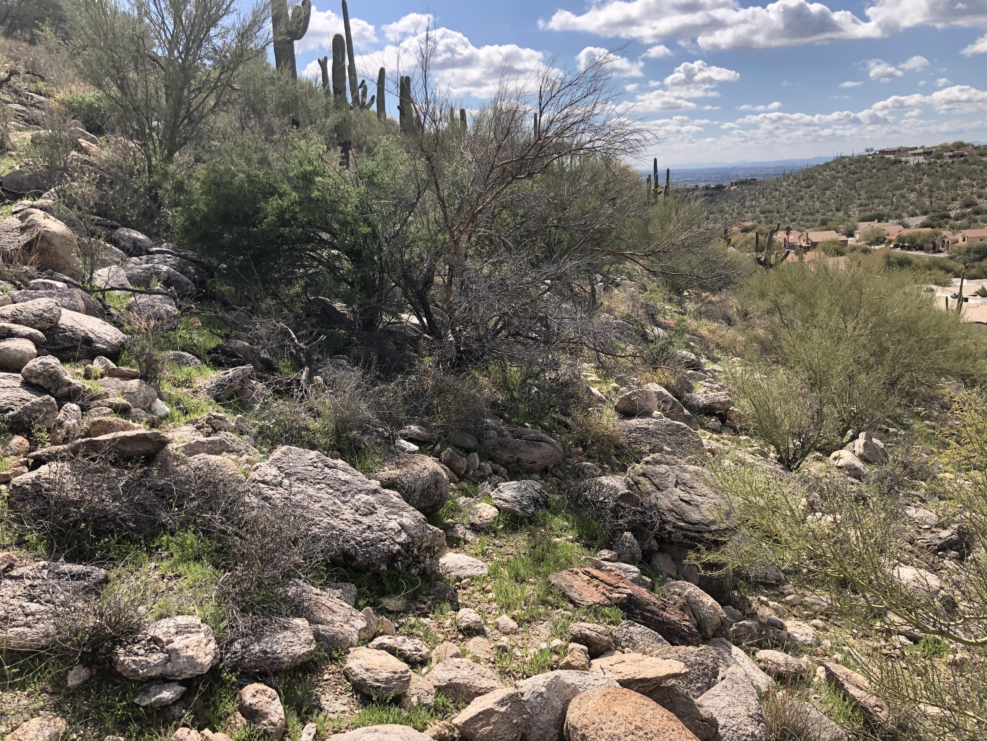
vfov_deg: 49.7
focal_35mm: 28
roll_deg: +3.8
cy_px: 370
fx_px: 798
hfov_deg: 63.4
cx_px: 494
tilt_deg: -11.9
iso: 20
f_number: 1.8
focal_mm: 4
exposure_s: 1/1919
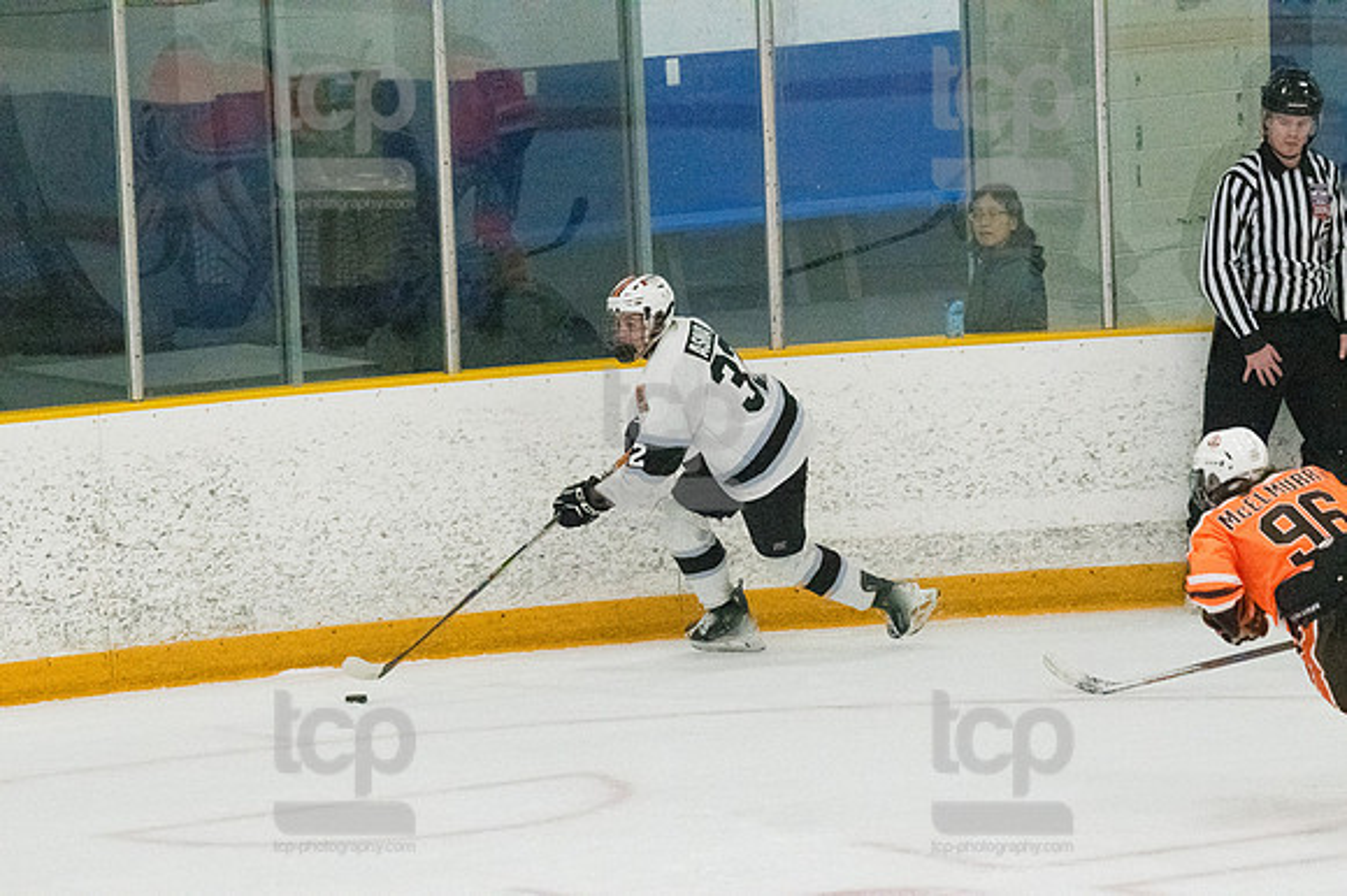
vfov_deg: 4.6
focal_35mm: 300
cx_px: 674
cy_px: 448
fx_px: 11218
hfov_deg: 6.9
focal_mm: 200
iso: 8000
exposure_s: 1/1600
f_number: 5
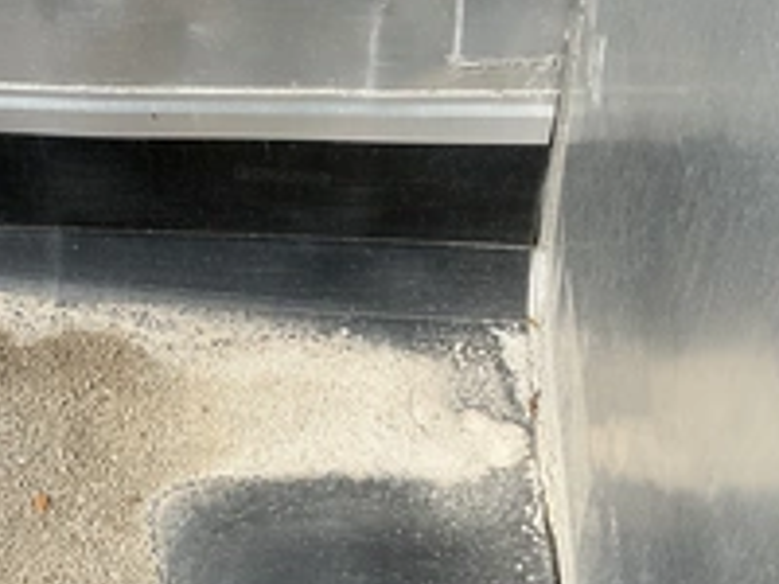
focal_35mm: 58
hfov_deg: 32.3
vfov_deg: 25.2
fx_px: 1305
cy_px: 261
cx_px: 148
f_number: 1.8
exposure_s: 1/2667
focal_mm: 3
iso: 25
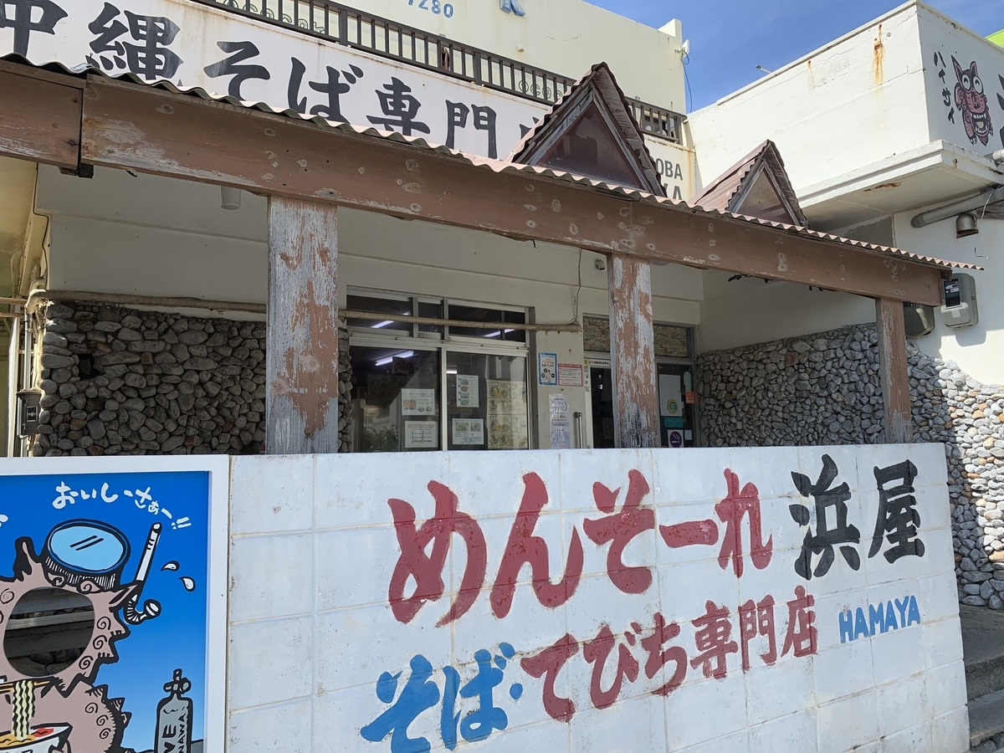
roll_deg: +1.7
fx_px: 754
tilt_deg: +6.2
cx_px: 502
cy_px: 376
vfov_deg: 53.1
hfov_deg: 67.3
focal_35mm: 26
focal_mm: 4.25
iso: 25
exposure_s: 1/1032
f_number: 1.8
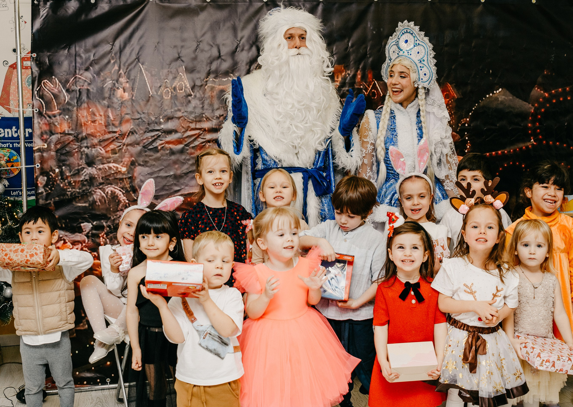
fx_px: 666
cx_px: 297
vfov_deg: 33.9
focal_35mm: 41
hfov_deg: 46.5
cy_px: 246
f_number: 4.5
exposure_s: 1/160
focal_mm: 24
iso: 250
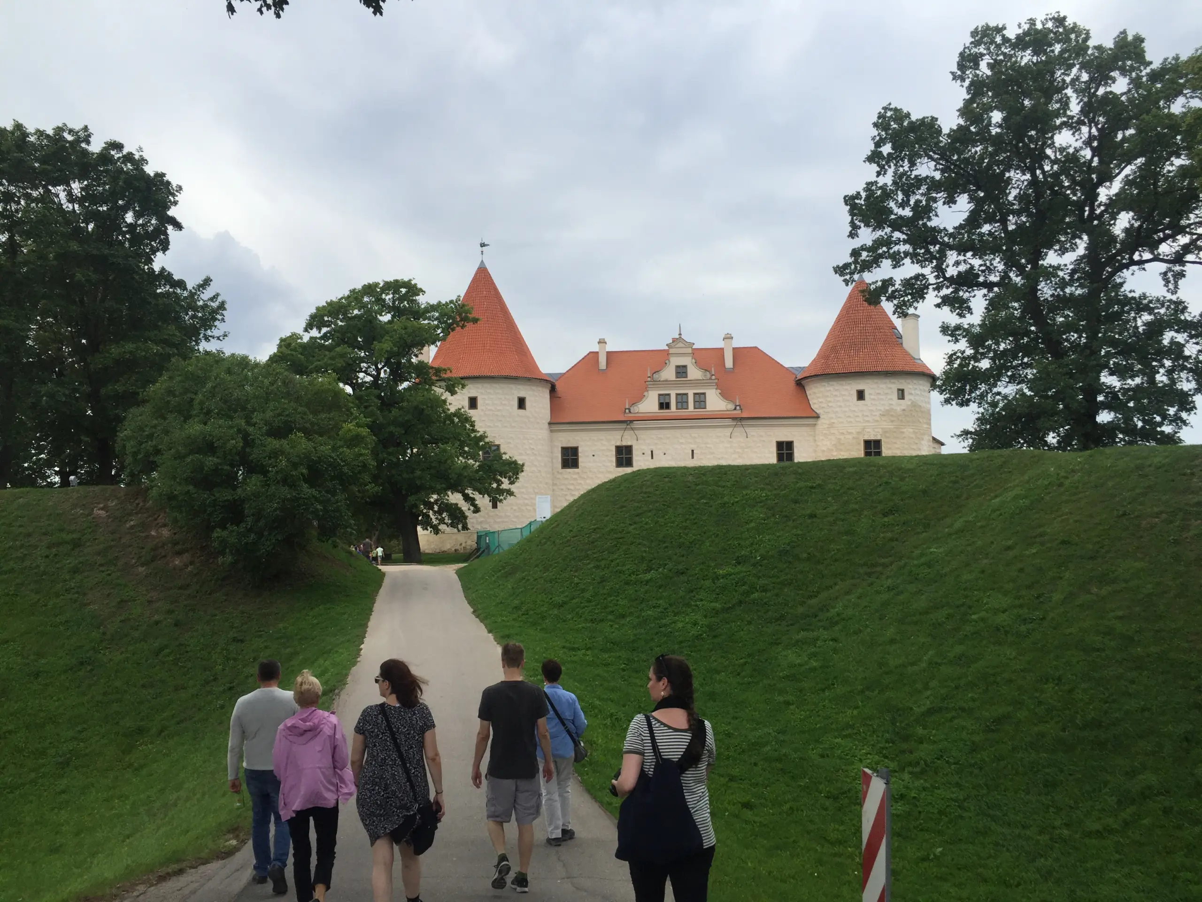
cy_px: 451
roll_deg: +0.9
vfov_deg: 48.2
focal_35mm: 29
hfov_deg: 61.7
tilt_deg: +7.3
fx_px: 1007
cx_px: 601
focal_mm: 4.15
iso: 32
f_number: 2.2
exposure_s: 1/1412
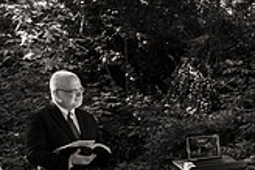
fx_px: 601
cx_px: 387
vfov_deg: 15.8
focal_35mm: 85
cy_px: 160
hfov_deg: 20.4
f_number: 4
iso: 1000
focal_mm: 24
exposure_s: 1/640
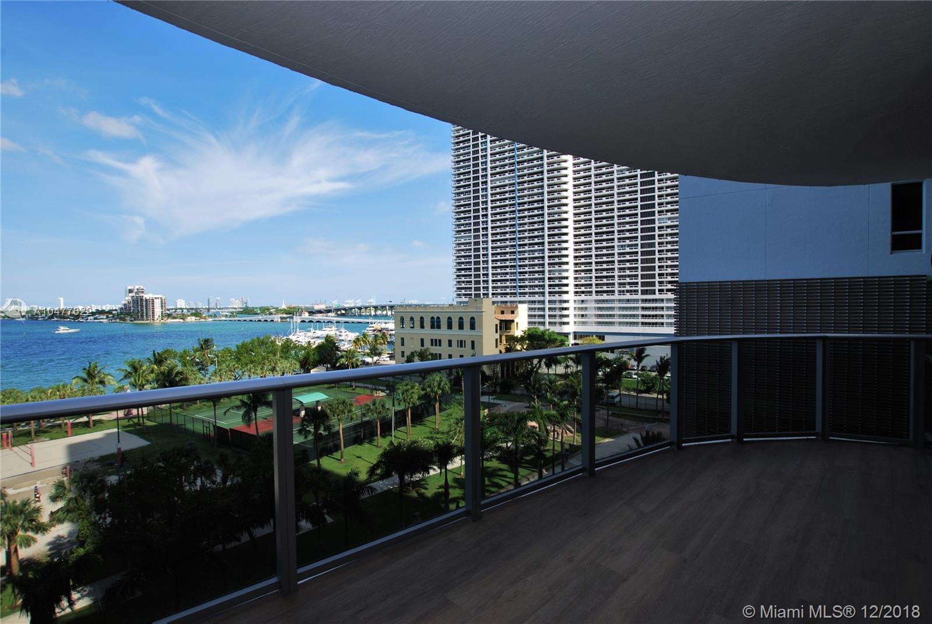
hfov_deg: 100.3
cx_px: 466
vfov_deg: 77.4
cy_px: 312
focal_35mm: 15
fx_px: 389
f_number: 8
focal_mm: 10
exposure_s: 1/200
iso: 100
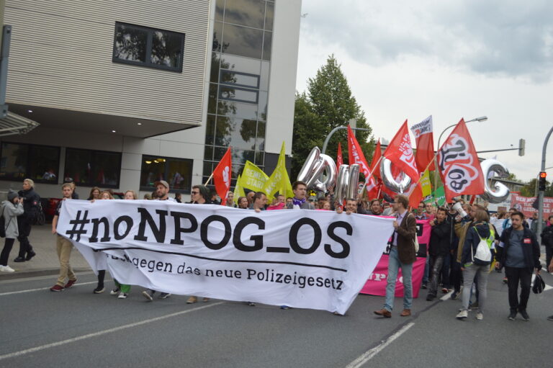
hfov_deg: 43.6
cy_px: 184
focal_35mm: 45
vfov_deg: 29.8
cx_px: 276
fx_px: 691
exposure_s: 1/125
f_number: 5.6
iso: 400
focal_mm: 30
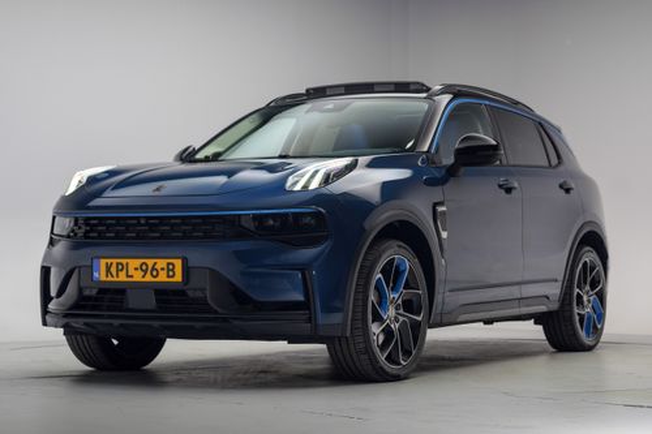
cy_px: 217
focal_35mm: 50
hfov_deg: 39.6
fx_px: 905
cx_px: 326
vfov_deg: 27.0
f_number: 4
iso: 100
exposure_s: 1/13
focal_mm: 50
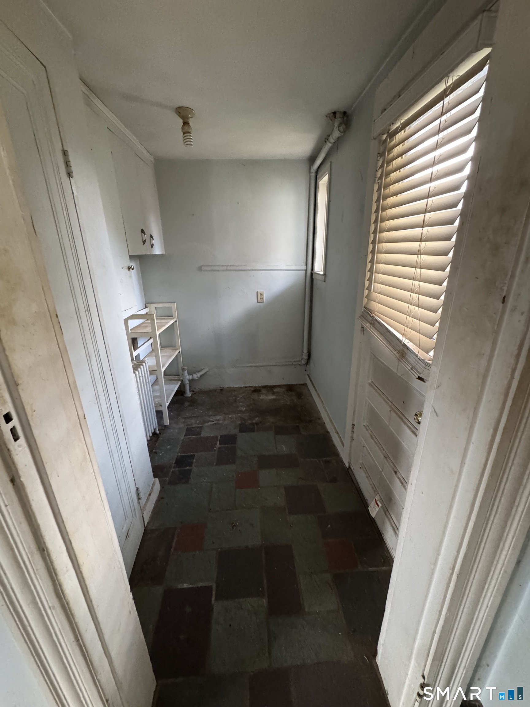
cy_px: 354
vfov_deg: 102.1
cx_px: 265
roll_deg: +2.3
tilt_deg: -20.5
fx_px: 286
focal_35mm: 14
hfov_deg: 85.7
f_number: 2.2
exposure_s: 1/60
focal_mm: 2.22
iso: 800
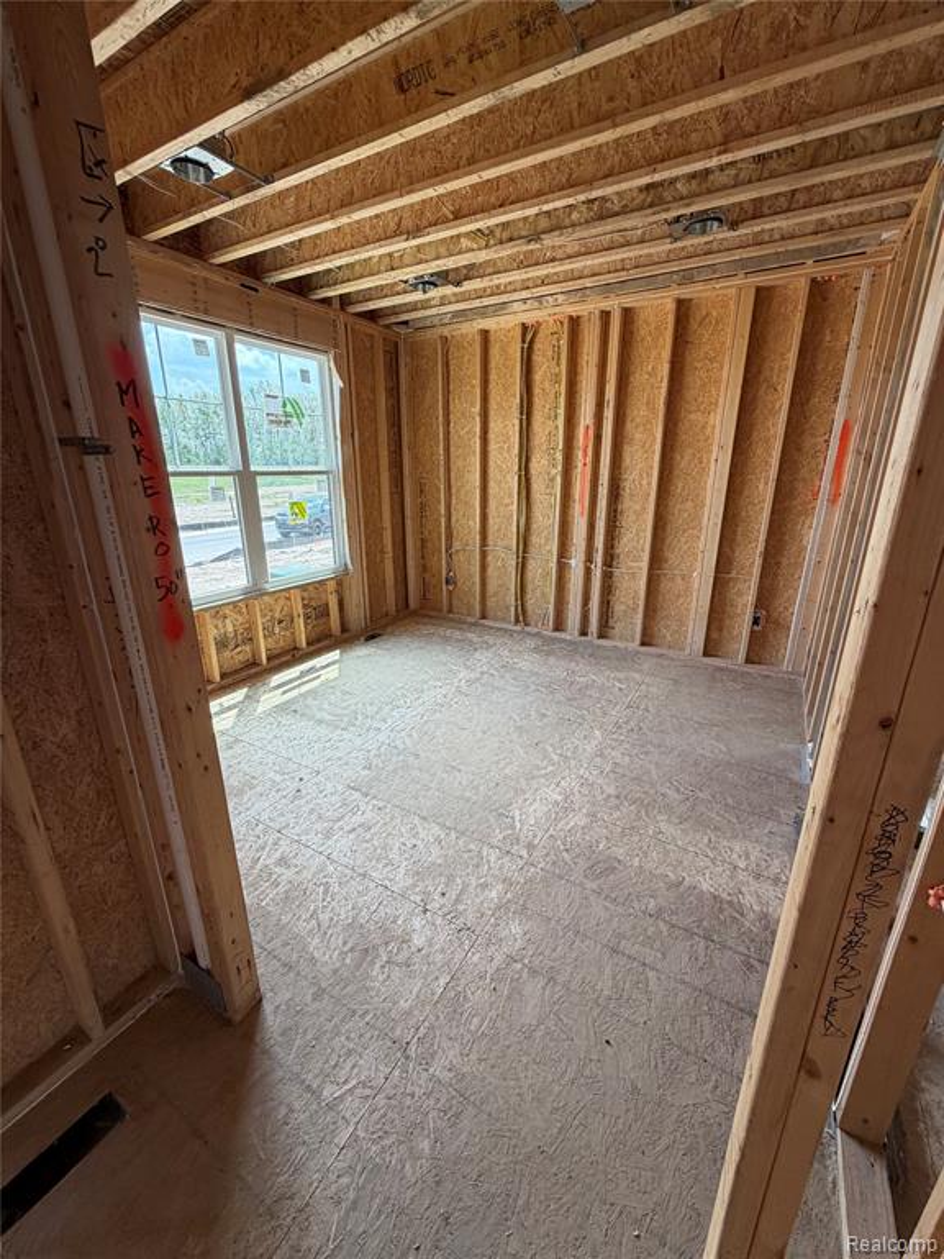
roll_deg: -0.6
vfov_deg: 102.1
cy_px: 630
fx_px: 509
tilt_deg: -17.1
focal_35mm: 14
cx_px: 472
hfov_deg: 85.7
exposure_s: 1/121
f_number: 2.2
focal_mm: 2.22
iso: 80
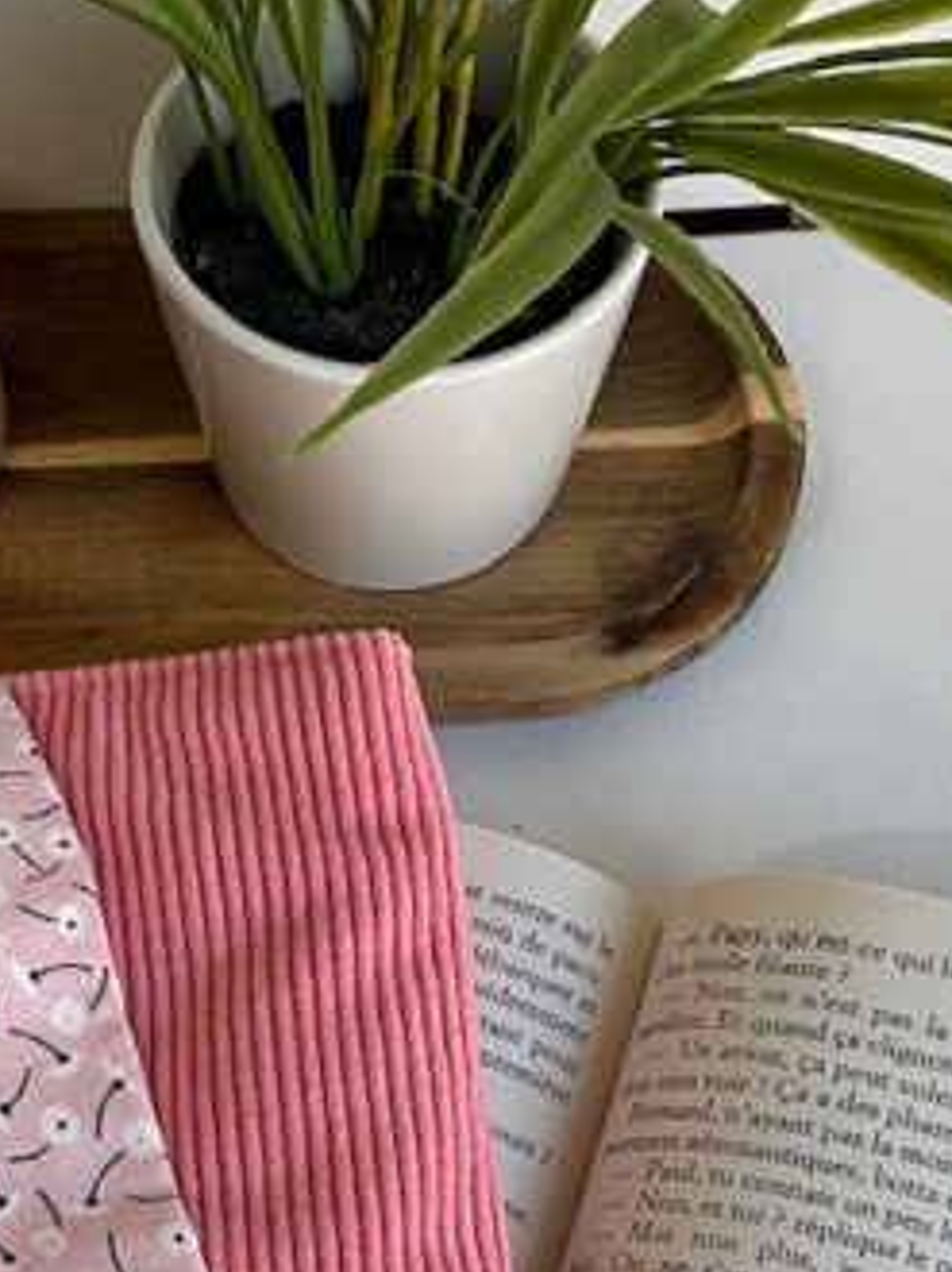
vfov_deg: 21.7
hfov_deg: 16.2
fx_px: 3304
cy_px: 794
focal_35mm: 90
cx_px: 139
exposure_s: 1/100
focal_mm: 3
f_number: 1.8
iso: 20
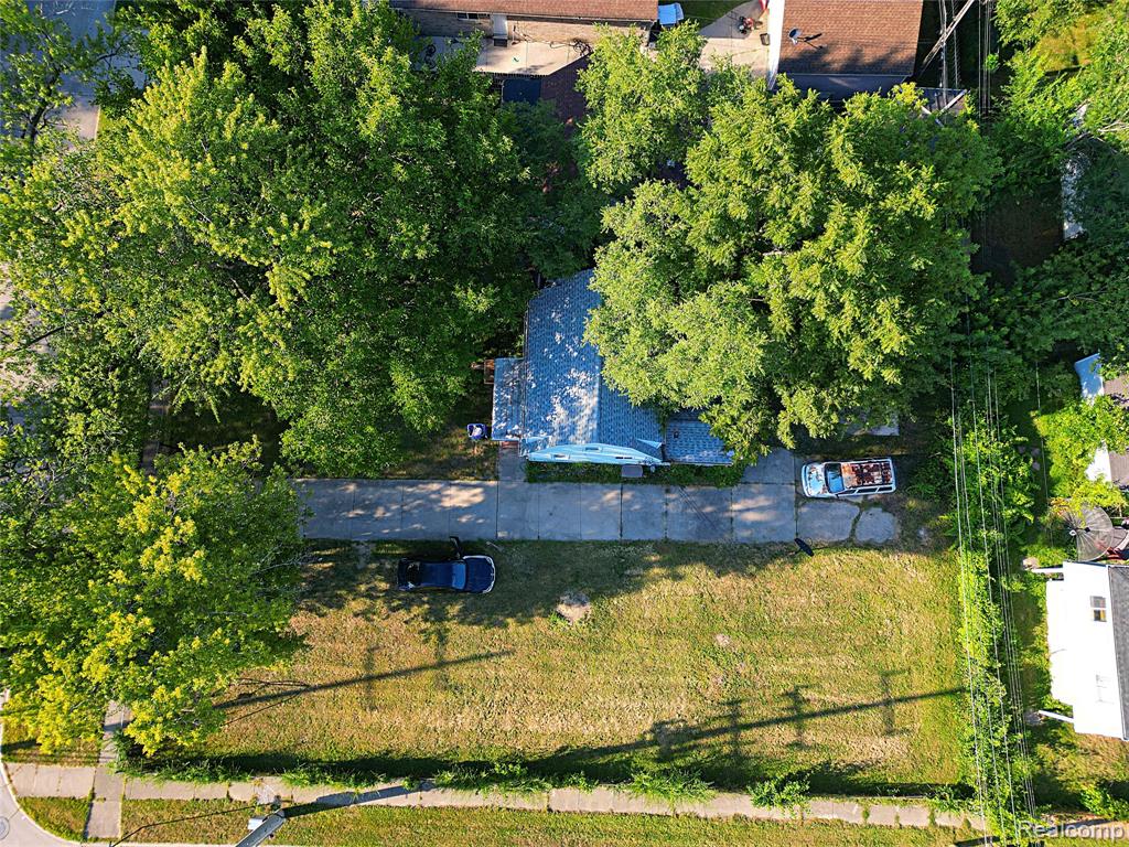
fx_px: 783
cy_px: 424
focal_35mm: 24
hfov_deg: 71.6
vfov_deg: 56.8
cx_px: 564
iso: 110
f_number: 1.7
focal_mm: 6.7
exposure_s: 1/640
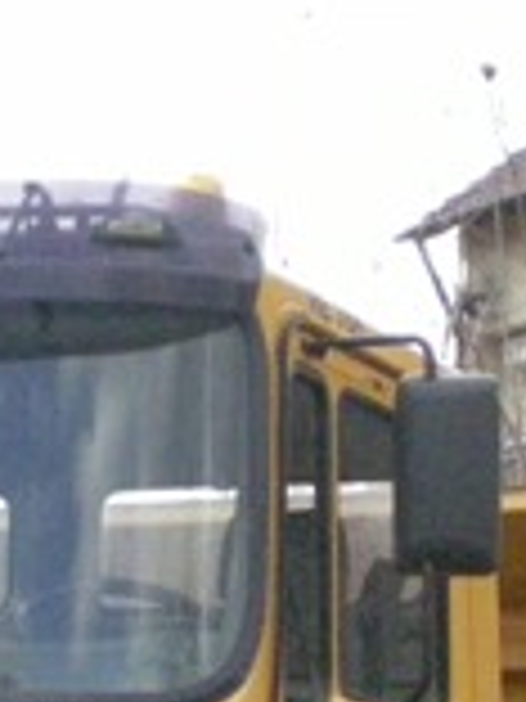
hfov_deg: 9.5
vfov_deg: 12.3
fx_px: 3161
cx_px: 234
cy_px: 878
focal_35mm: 156
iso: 800
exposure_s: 1/1000
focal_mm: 6.3
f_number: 4.6
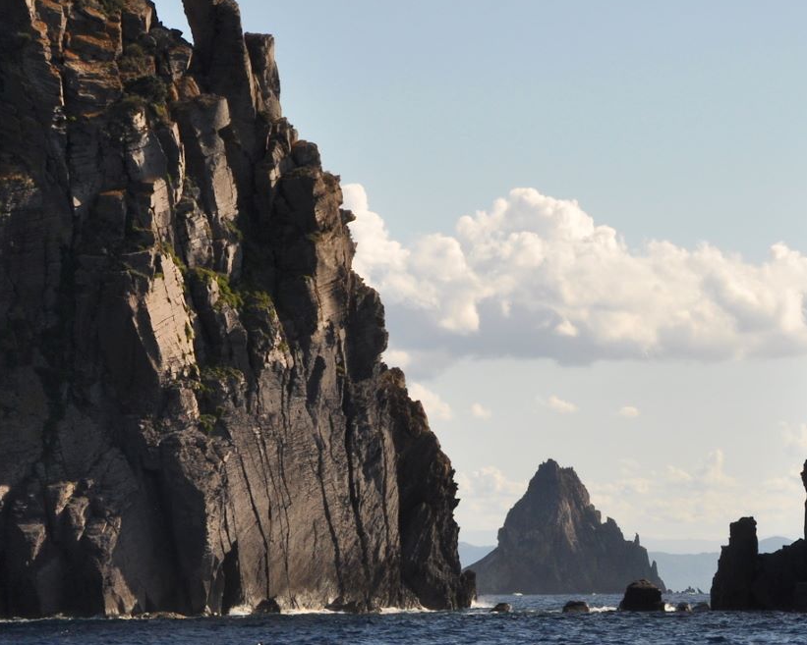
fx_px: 4085
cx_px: 578
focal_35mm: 171
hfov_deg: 11.3
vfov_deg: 9.0
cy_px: 209
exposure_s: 1/200
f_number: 14
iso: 400
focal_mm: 52
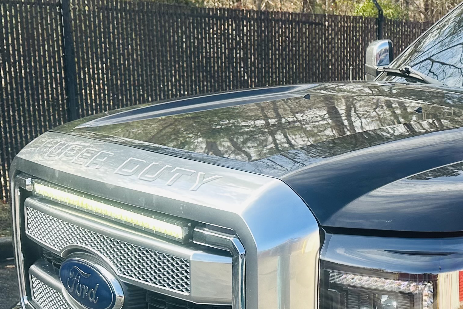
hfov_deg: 26.3
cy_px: 268
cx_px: 590
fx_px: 849
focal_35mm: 66
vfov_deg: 20.3
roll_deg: -2.9
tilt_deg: -14.2
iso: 80
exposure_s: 1/836
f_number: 1.78
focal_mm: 6.86
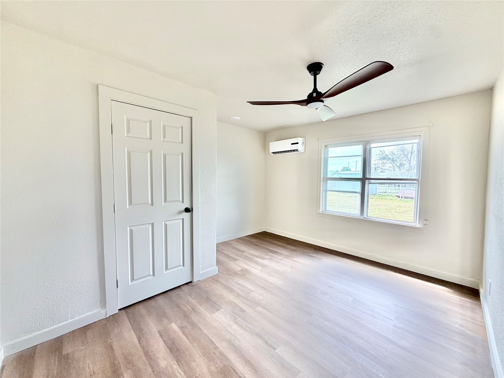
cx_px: 252
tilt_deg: -3.2
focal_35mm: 14
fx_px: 204
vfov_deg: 85.7
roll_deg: +0.0
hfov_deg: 102.1
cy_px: 189
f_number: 2.2
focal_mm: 2.22
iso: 125
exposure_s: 1/121
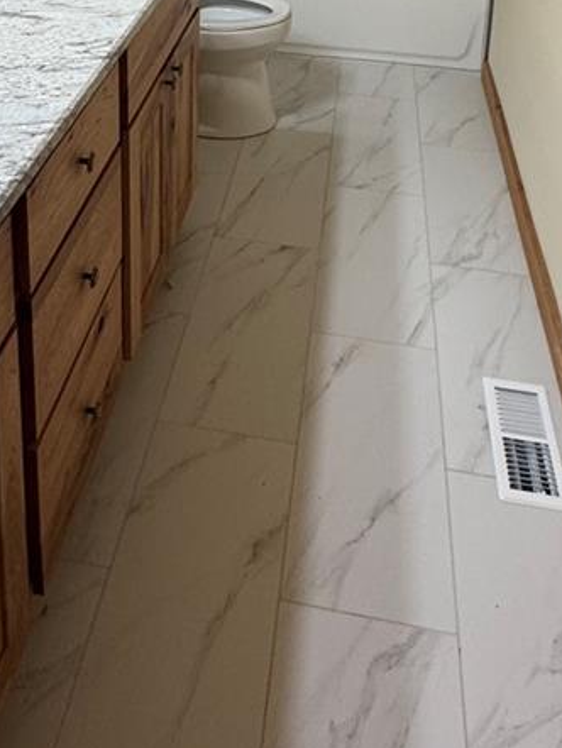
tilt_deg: -11.9
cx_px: 240
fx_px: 822
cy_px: -137
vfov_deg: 37.7
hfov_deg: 37.7
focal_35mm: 38
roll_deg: -0.7
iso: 200
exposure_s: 1/120
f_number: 2.2
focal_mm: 2.22
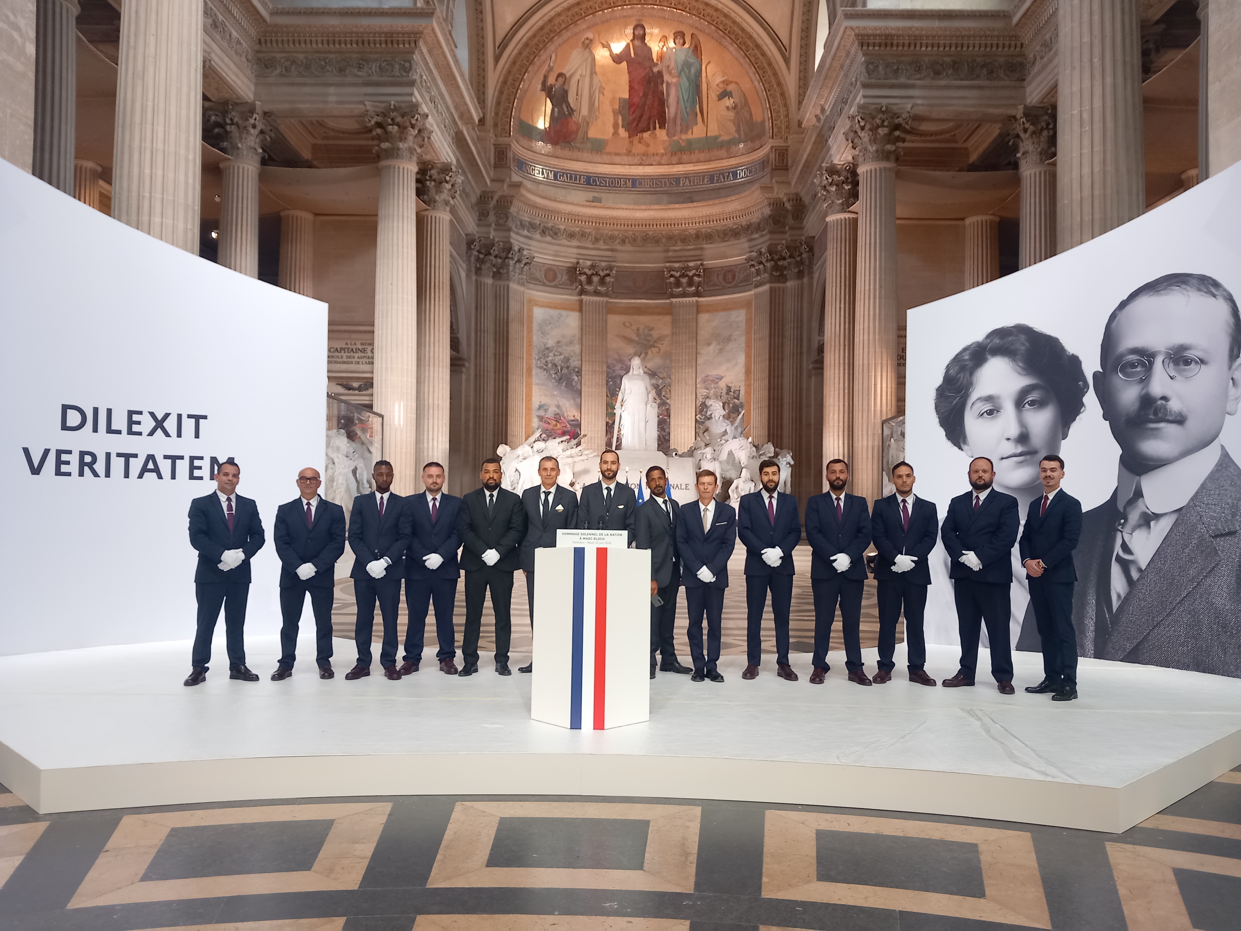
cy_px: 466
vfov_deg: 51.4
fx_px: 968
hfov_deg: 65.3
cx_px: 620
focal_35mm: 27
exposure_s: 1/33.3
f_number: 1.8
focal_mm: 4
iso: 160
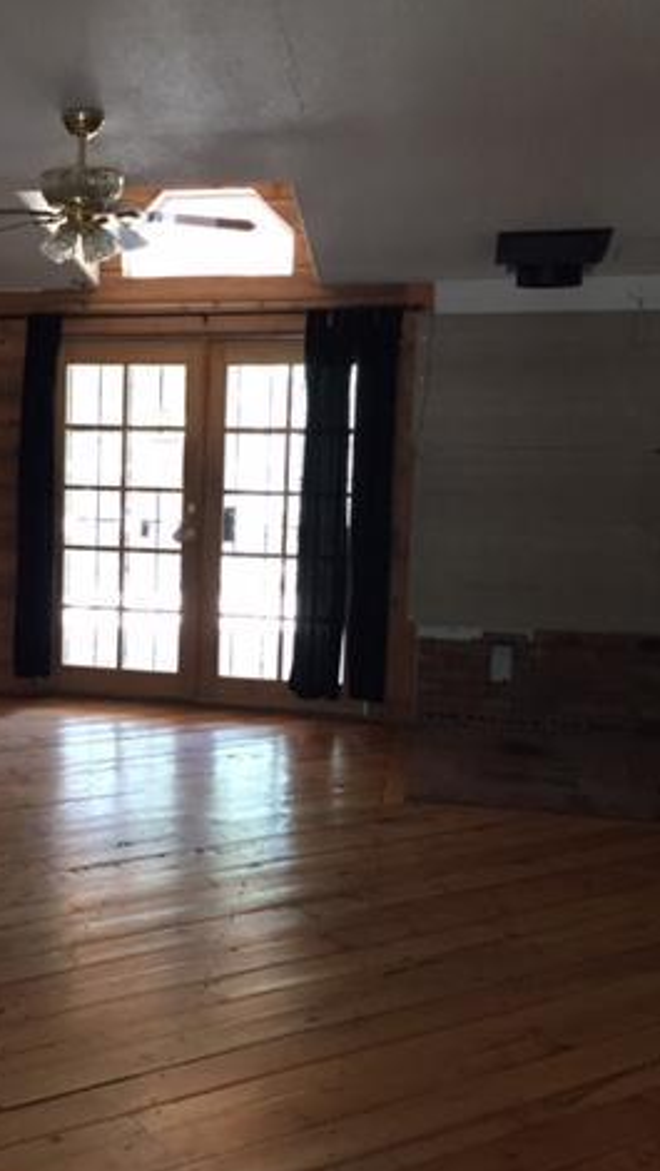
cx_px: 25
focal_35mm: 43
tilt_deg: -7.9
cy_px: 595
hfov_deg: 26.5
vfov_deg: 47.3
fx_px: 1335
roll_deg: -1.7
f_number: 2.2
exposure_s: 1/24
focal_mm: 4.15
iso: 250
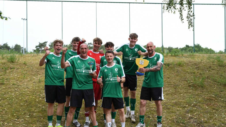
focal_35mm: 42
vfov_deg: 28.3
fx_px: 252
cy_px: 69
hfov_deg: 48.4
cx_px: 113
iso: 450
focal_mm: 40
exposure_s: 1/1600
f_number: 2.8
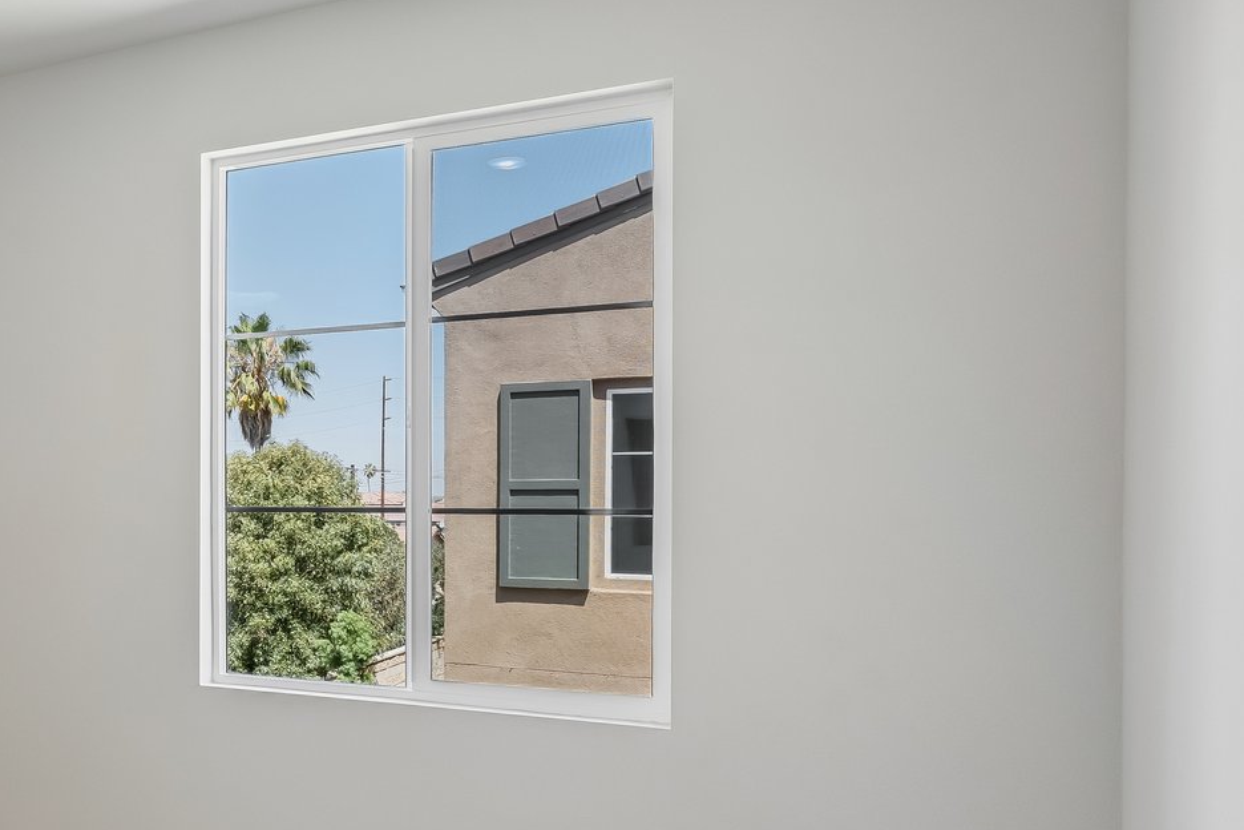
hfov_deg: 47.7
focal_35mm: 35
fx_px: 1209
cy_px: 517
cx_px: 81
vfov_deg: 37.6
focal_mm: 16
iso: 160
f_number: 8
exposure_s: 1/60
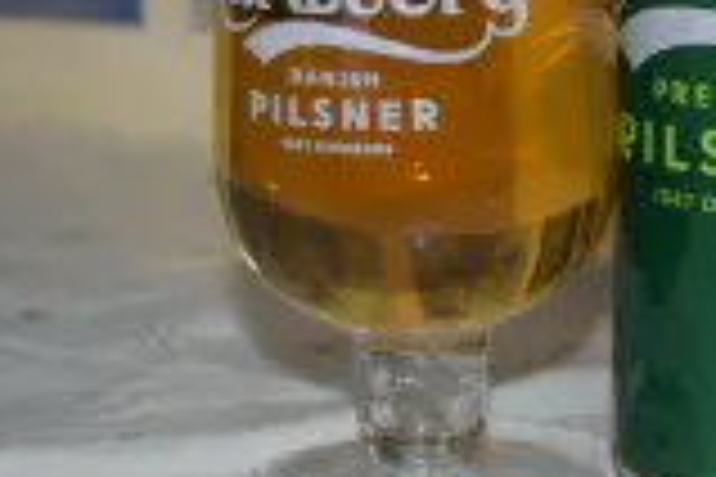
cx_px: 567
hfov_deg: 17.3
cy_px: 61
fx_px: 2332
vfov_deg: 11.6
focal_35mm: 117
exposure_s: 1/60
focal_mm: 31
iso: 220
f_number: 4.2
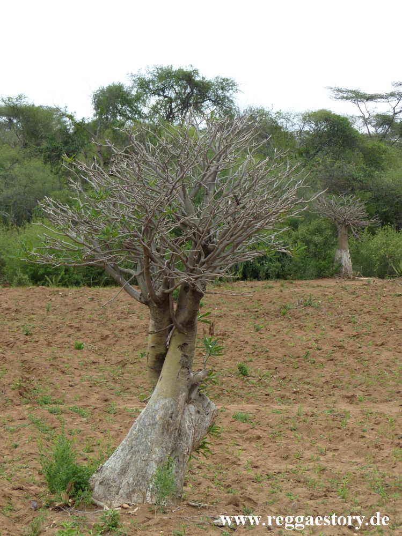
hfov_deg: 13.2
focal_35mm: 112
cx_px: 201
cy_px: 268
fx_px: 1736
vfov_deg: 17.6
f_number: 2.8
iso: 100
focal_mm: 20.1
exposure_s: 1/640
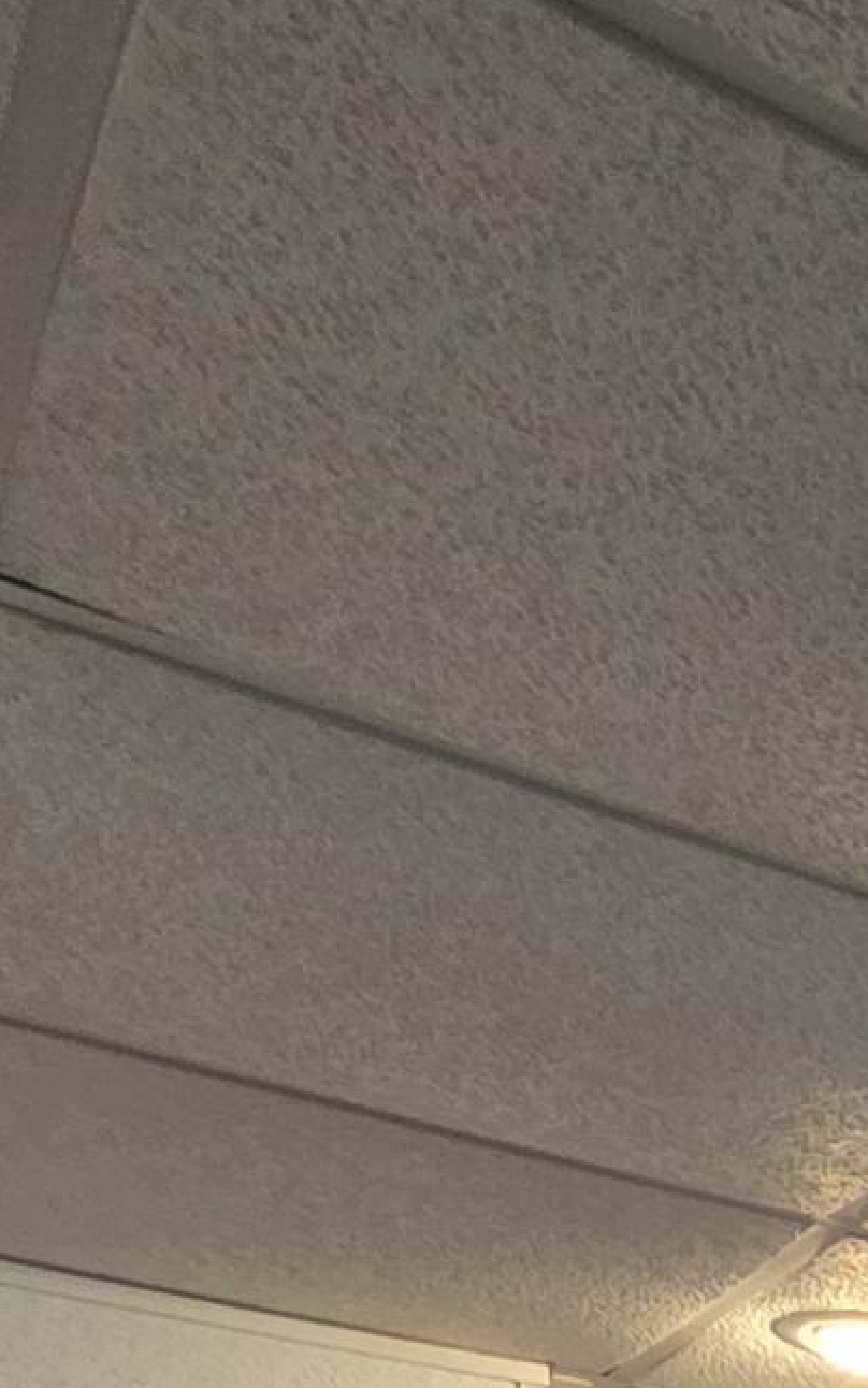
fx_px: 2421
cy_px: 2284
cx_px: 2116
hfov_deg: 13.9
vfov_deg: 23.0
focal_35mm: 64
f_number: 1.9
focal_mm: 2.2
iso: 400
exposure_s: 1/60
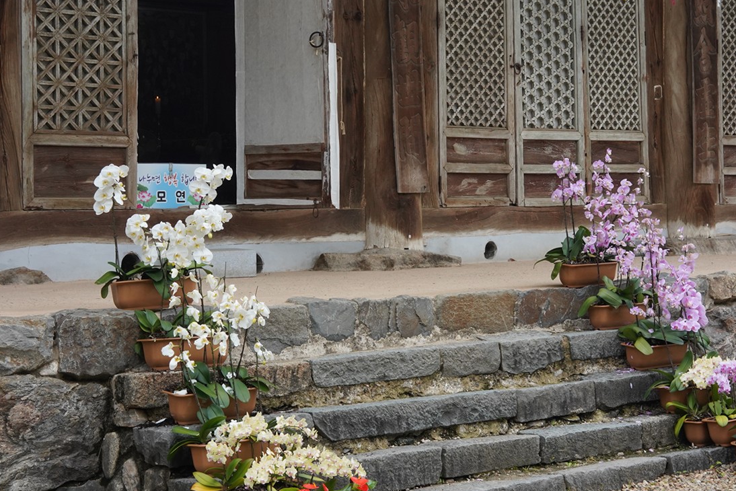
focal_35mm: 64
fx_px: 1309
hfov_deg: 31.4
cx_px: 398
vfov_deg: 21.2
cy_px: 187
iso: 800
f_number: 14
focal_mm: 35
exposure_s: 1/100
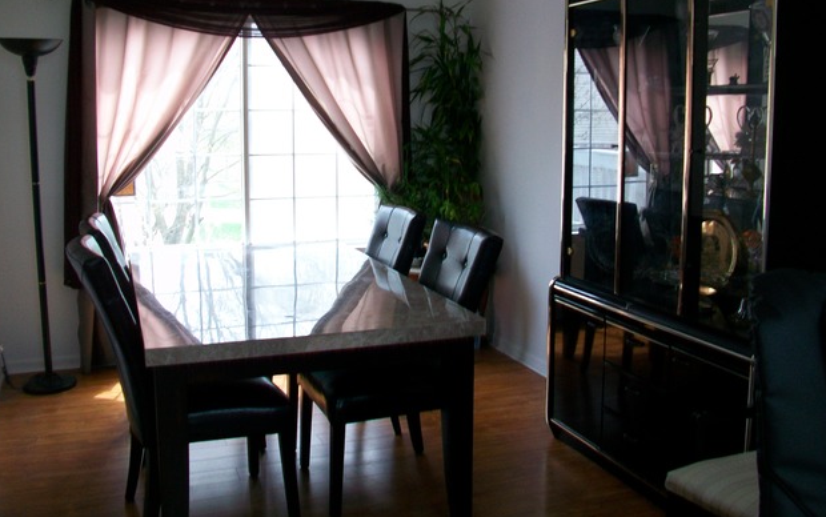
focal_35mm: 35
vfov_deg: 36.3
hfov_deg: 55.3
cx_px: 410
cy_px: 248
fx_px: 788
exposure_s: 1/80
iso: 64
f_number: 2.8
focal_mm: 5.7
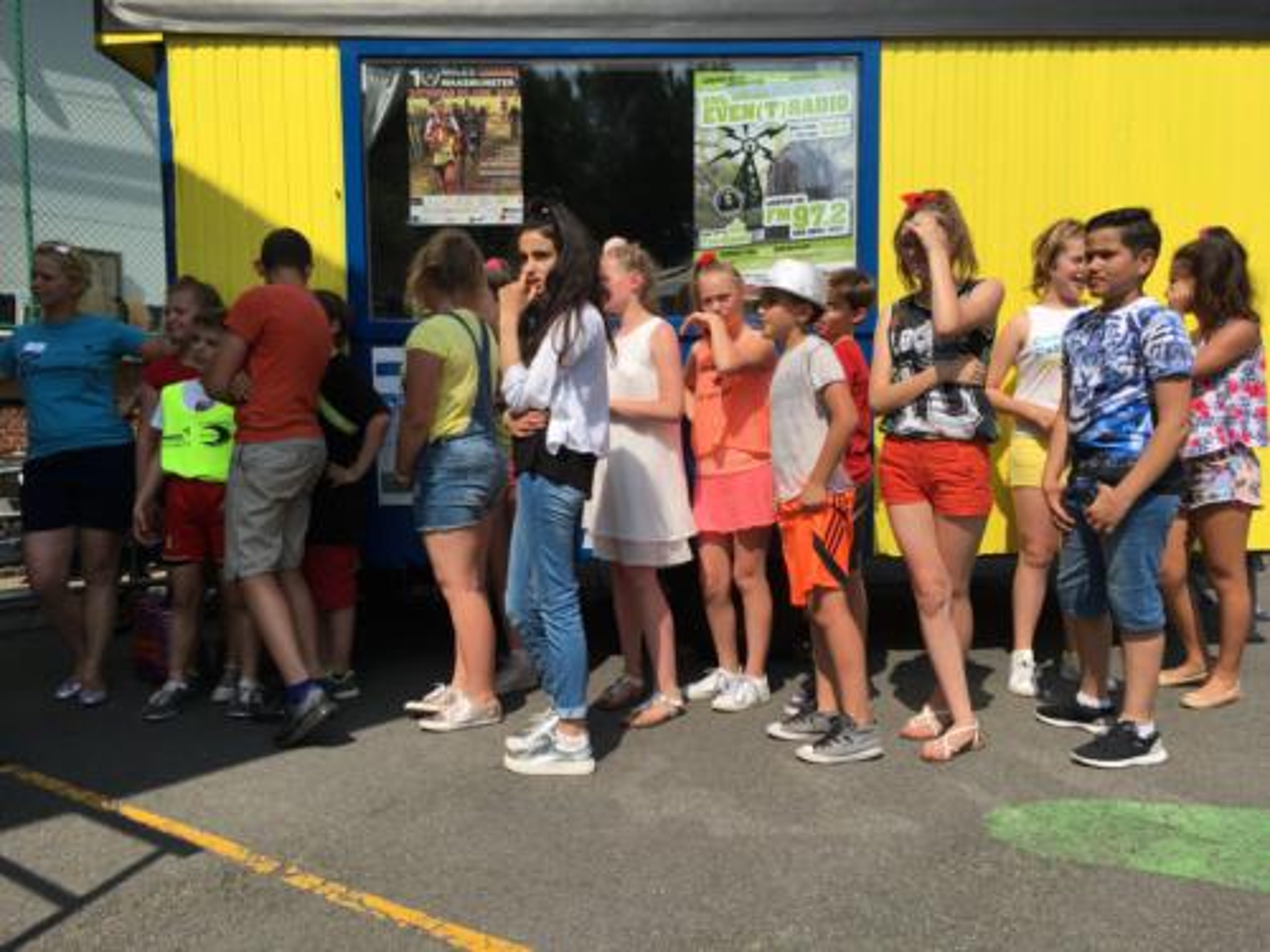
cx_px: 635
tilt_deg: -3.0
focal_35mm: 29
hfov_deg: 61.7
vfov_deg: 48.2
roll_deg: +0.6
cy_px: 476
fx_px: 1064
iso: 25
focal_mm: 4.15
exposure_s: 1/2079
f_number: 2.2
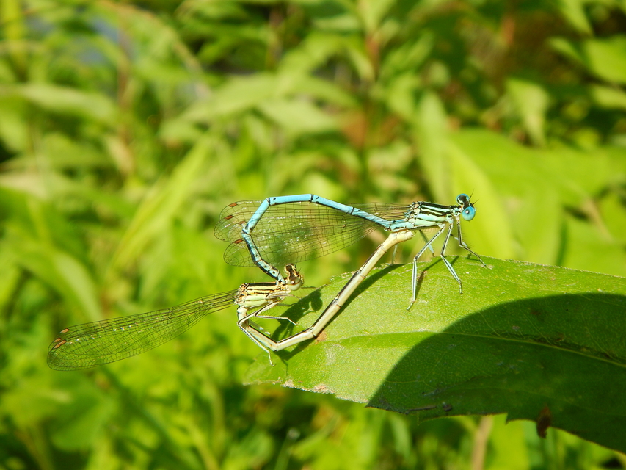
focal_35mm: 48
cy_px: 235
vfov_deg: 30.3
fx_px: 868
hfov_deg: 39.7
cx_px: 313
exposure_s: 1/800
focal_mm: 8.6
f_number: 3.7
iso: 125
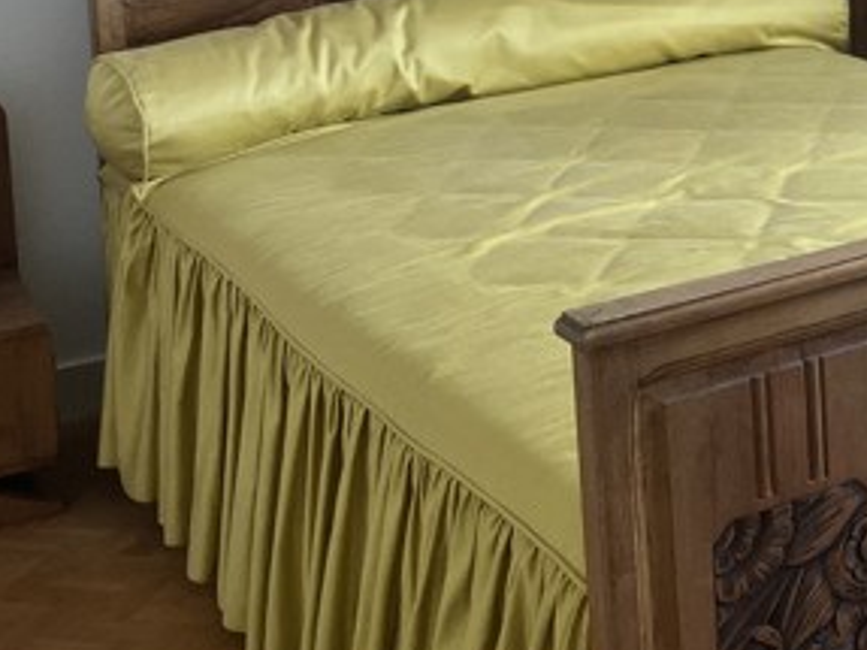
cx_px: 1048
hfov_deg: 22.9
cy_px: -91
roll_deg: +0.4
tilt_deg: -7.1
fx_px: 1953
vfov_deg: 18.1
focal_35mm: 78
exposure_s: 1/121
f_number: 1.8
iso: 50
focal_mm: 3.99
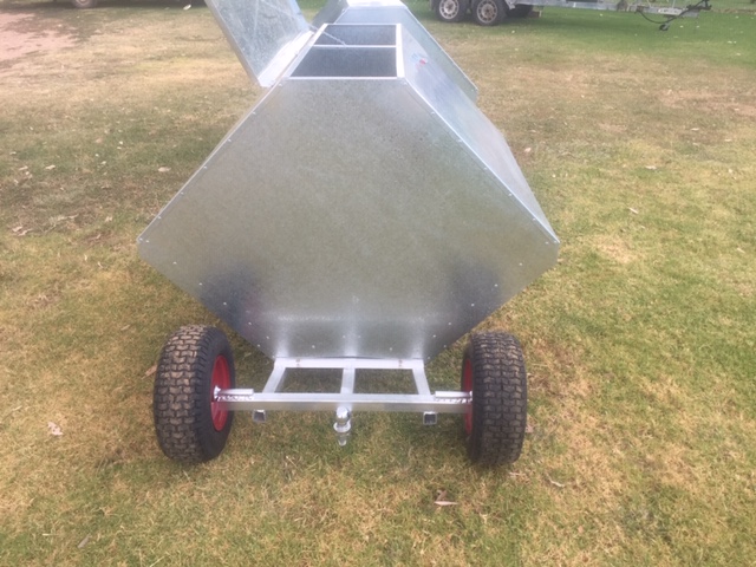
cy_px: 284
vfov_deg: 48.2
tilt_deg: -29.5
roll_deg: -0.6
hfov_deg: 61.7
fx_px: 633
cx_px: 378
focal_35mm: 29
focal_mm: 4.15
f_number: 2.2
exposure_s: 1/208
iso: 32
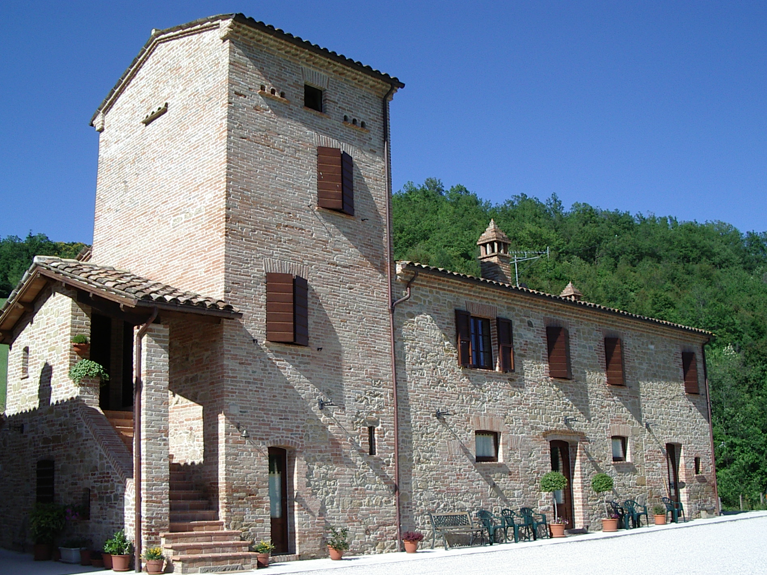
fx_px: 909
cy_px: 292
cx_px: 356
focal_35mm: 41
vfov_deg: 35.1
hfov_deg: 45.7
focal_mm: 5.8
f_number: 4.8
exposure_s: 1/400
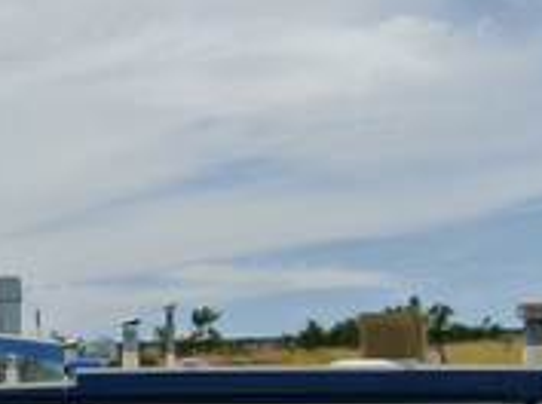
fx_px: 1359
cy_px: 380
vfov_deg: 16.6
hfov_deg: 20.2
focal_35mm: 87
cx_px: -208
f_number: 2.8
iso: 110
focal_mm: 4.39
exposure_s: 1/3200
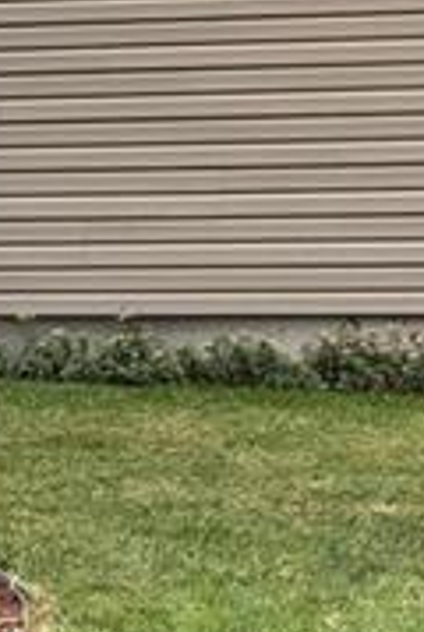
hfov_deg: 7.6
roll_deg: +0.6
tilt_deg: +1.6
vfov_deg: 11.3
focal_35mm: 181
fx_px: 3185
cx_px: 466
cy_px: 148
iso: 64
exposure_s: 1/1117
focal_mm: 5.96
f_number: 1.6
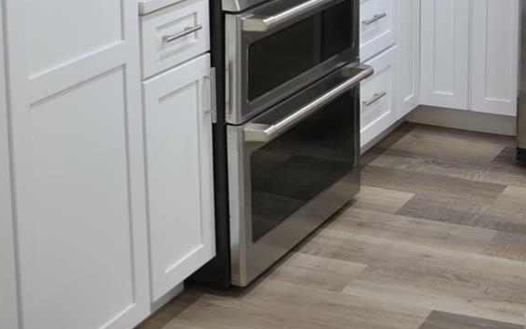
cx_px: 564
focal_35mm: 77
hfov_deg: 25.1
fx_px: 1104
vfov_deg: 15.7
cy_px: -145
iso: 100
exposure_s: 1/13
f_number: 3.5
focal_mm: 18
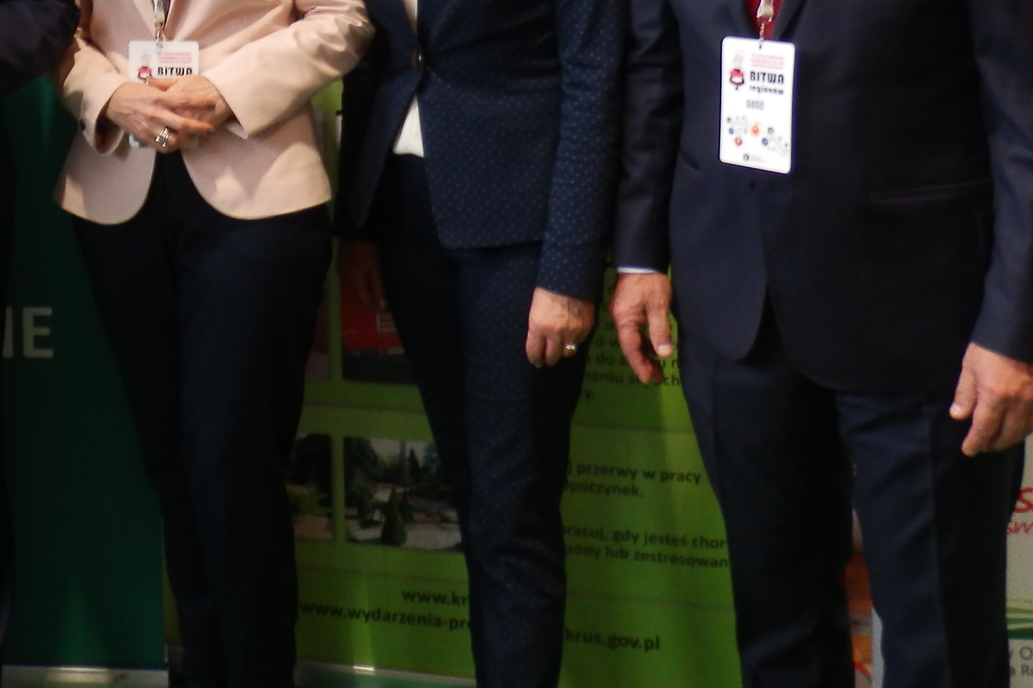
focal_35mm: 61
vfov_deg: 20.4
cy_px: -196
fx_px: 1750
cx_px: 4
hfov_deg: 30.6
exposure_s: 1/30
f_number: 3
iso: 160
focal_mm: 4.5
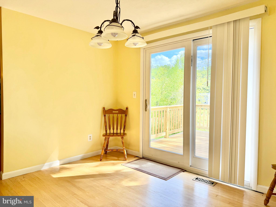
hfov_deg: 71.6
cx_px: 138
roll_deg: -0.3
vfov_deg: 56.8
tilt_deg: -1.3
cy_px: 104
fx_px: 191
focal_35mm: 24
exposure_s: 1/514
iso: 100
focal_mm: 6.76
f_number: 1.78
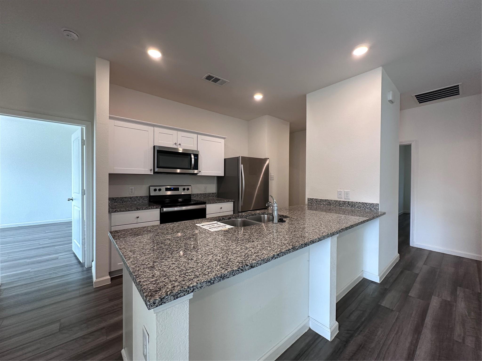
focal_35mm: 14
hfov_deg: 102.1
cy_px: 180
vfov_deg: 85.7
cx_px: 241
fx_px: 195
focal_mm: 2.22
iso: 200
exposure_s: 1/120
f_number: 2.2
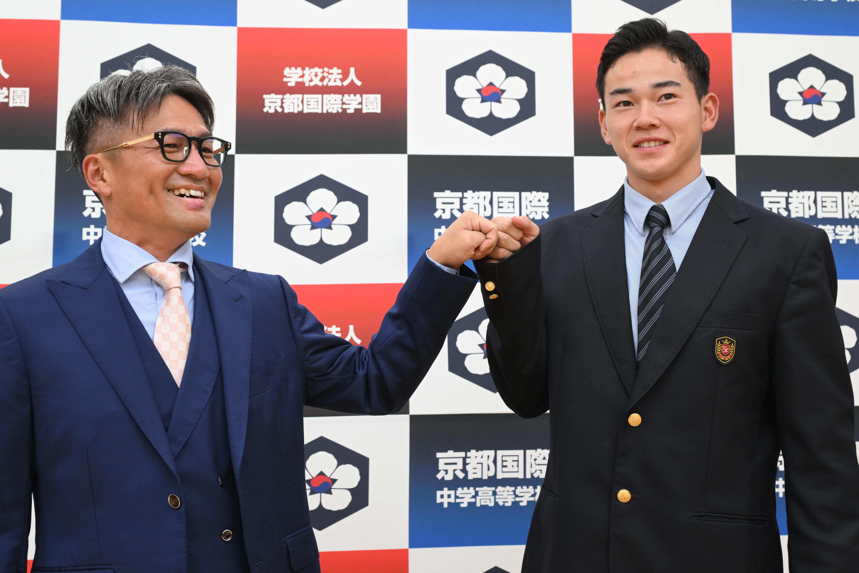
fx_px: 1169
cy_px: 286
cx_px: 430
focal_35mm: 49
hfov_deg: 40.3
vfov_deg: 27.5
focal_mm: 49
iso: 1600
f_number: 5.6
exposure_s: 1/125
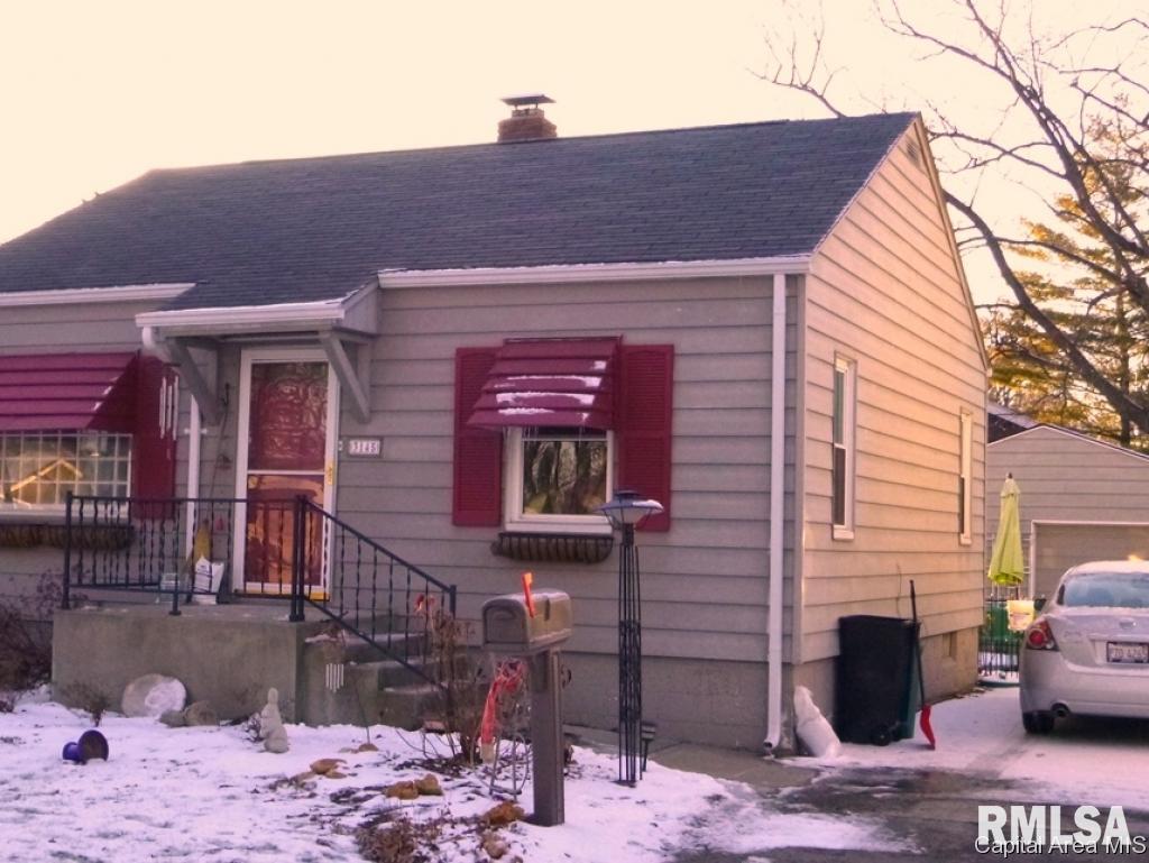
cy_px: 432
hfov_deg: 42.9
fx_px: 1461
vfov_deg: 32.9
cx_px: 574
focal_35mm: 44
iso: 400
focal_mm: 7.9
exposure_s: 1/320
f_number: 4.7
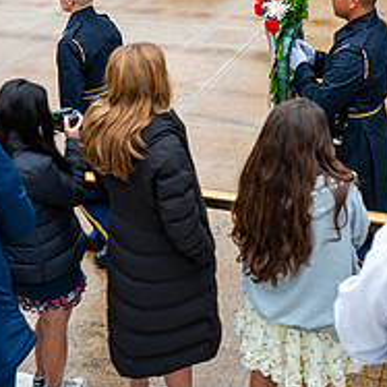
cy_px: 29
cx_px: 238
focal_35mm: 67
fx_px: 847
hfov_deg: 25.7
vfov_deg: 24.9
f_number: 6.3
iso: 280
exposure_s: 1/100
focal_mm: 25.5
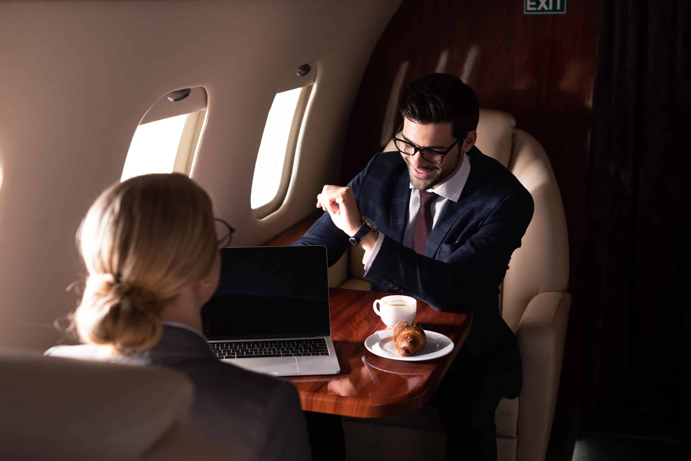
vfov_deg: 27.0
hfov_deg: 39.6
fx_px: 960
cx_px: 346
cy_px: 230
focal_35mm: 50
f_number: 3.5
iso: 160
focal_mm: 50
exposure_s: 1/200
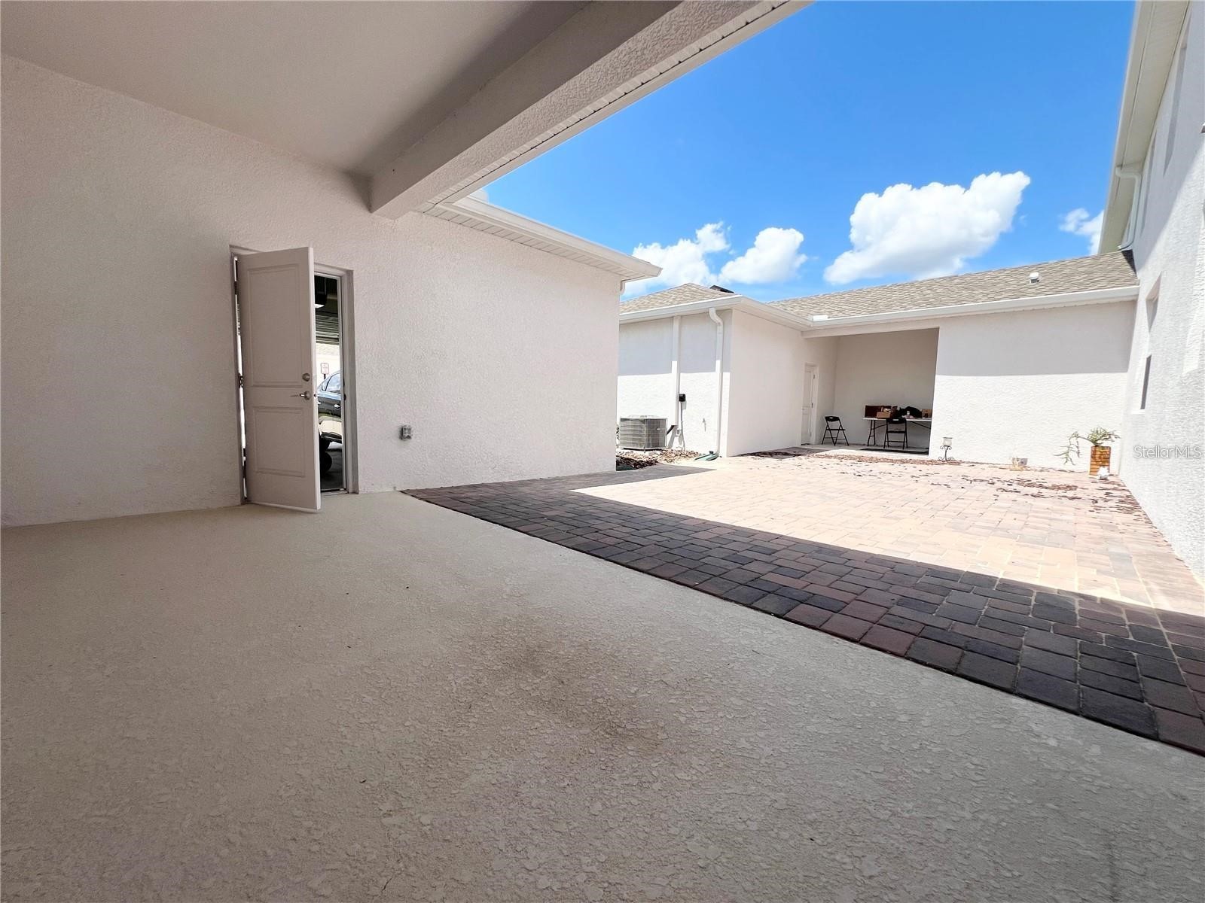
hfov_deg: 106.2
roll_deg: -0.9
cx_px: 602
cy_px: 452
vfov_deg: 89.9
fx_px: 453
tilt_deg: -4.9
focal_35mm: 13
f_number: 1.8
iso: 32
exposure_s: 1/1468
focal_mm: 1.57
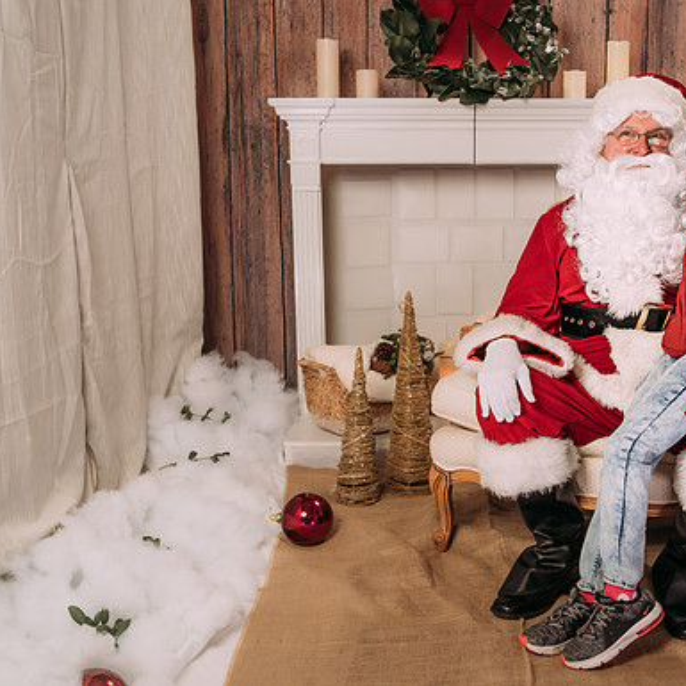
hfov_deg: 33.6
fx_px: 1121
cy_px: 340
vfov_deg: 34.0
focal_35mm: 50
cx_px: 482
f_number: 5
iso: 100
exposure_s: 1/100
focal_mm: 35
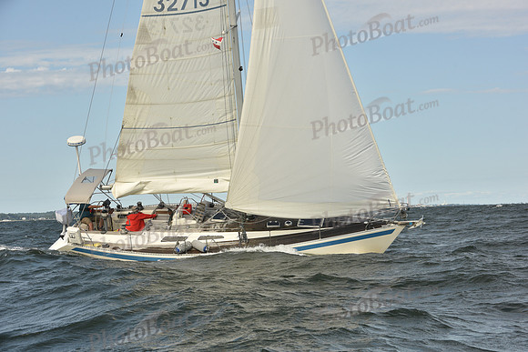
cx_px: 264
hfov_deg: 28.8
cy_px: 176
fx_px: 1027
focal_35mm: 70
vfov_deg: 19.5
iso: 250
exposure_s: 1/800
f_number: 8
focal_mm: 70
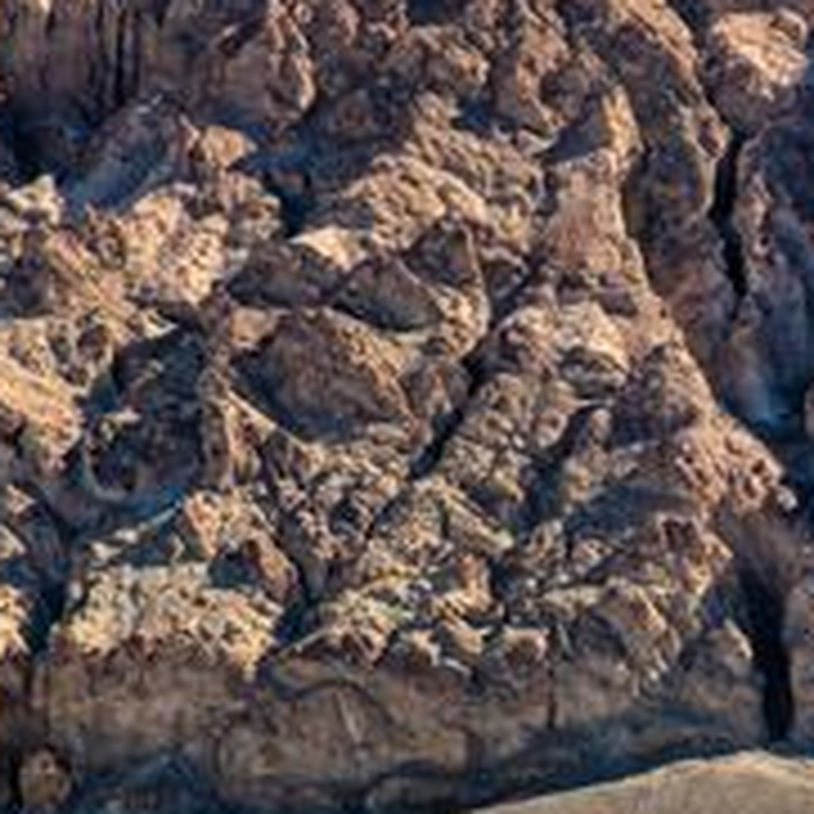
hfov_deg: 7.8
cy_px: 533
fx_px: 5933
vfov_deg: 7.8
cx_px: 985
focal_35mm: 223
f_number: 18
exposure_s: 1/200
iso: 100
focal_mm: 85
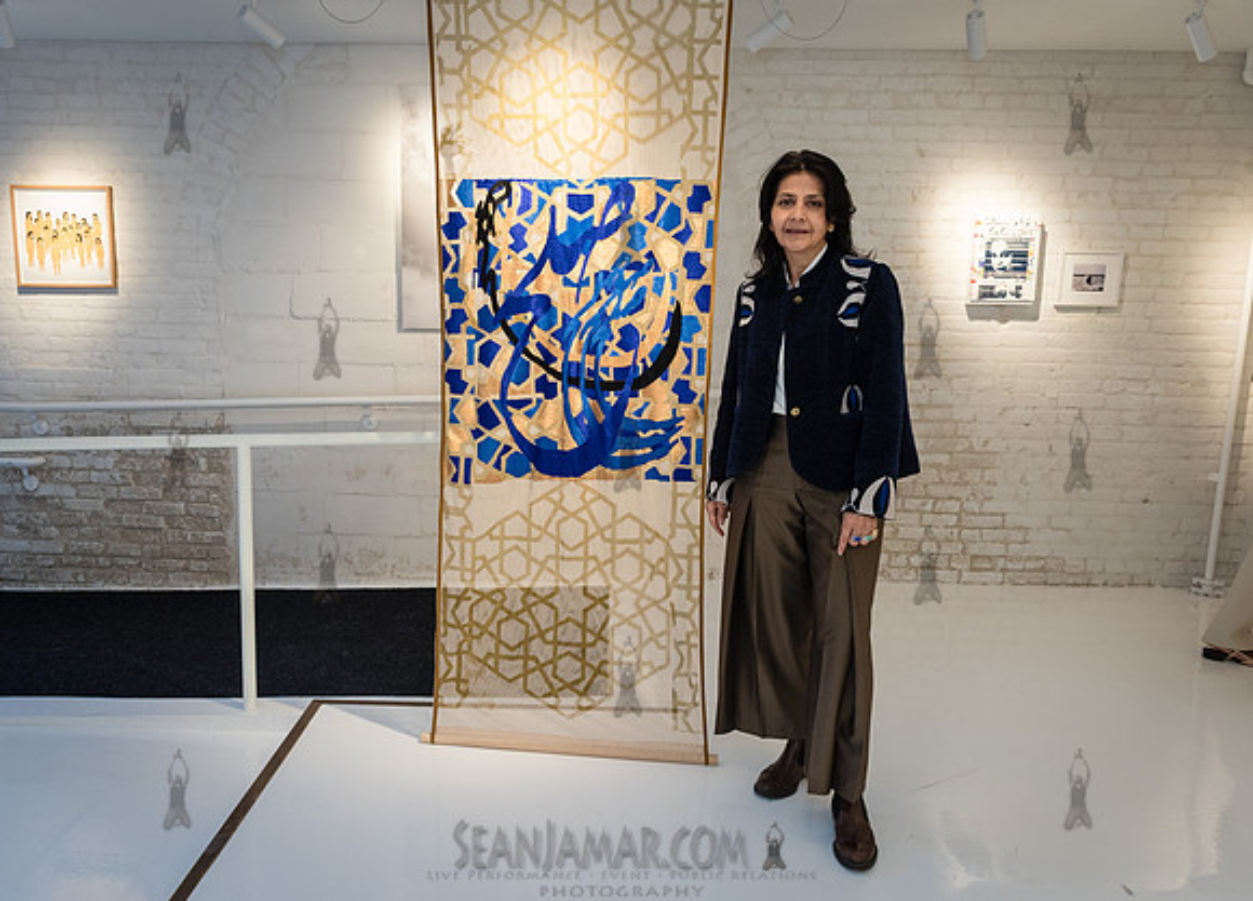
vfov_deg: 52.1
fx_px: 921
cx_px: 570
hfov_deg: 68.3
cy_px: 449
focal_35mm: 26
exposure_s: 1/250
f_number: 4.5
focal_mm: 24
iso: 1600
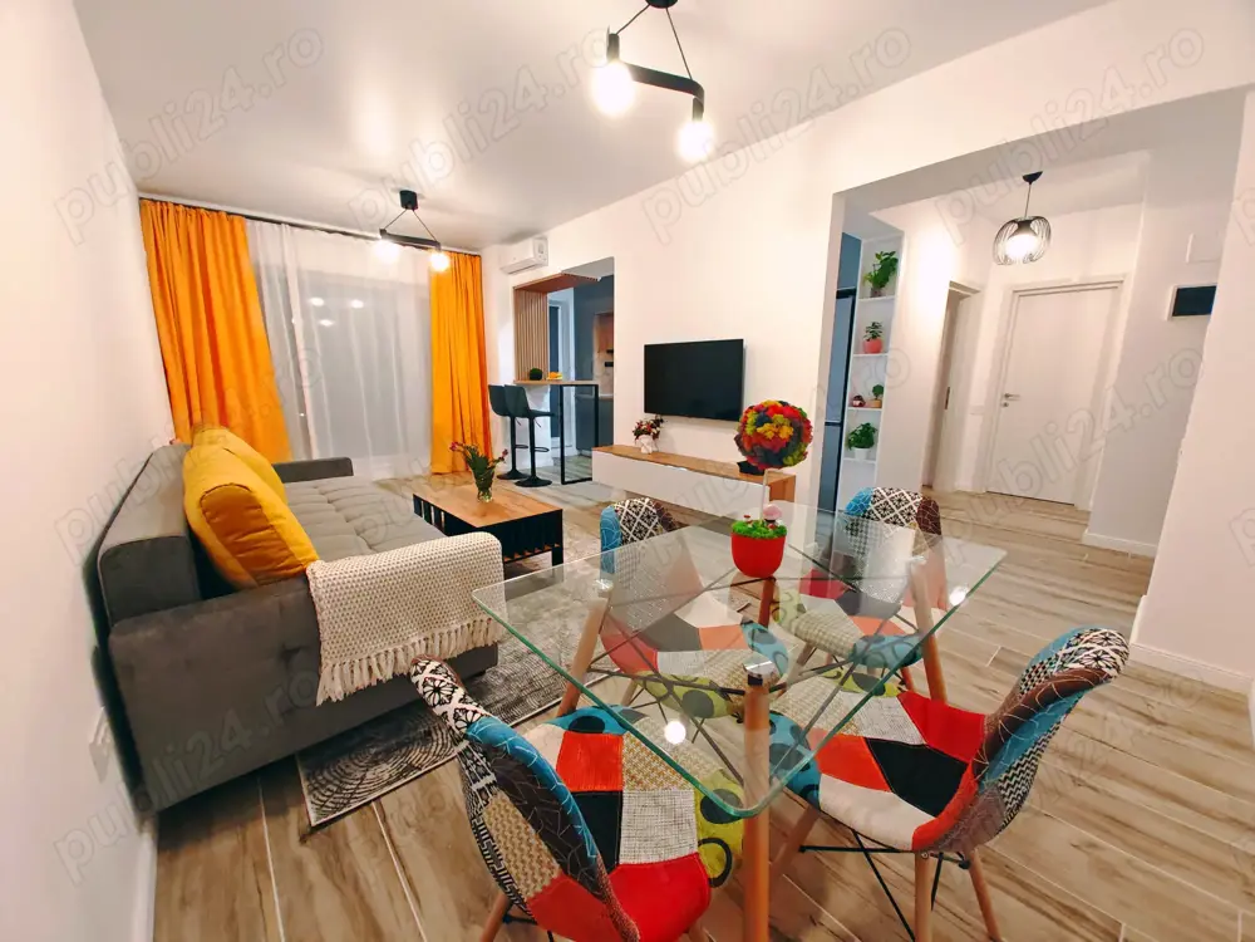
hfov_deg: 106.2
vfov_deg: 89.9
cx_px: 628
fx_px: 471
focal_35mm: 13
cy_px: 471
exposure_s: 1/50
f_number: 2
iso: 500
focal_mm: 1.82
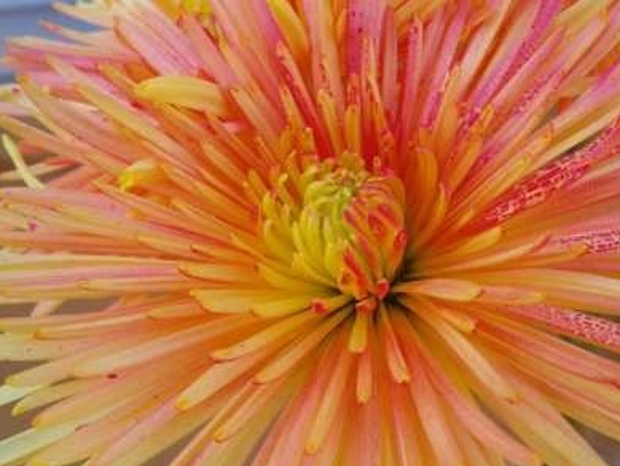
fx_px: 860
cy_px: 234
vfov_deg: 30.3
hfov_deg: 39.6
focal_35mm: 48
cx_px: 322
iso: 64
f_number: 3.5
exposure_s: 1/80
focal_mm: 6.3
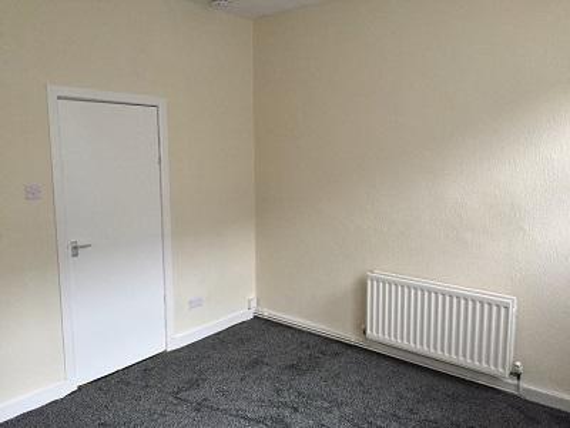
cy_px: 214
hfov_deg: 61.7
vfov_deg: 48.2
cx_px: 285
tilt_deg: -7.9
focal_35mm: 29
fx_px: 478
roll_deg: +0.7
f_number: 2.2
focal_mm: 4.15
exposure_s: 1/33
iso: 200
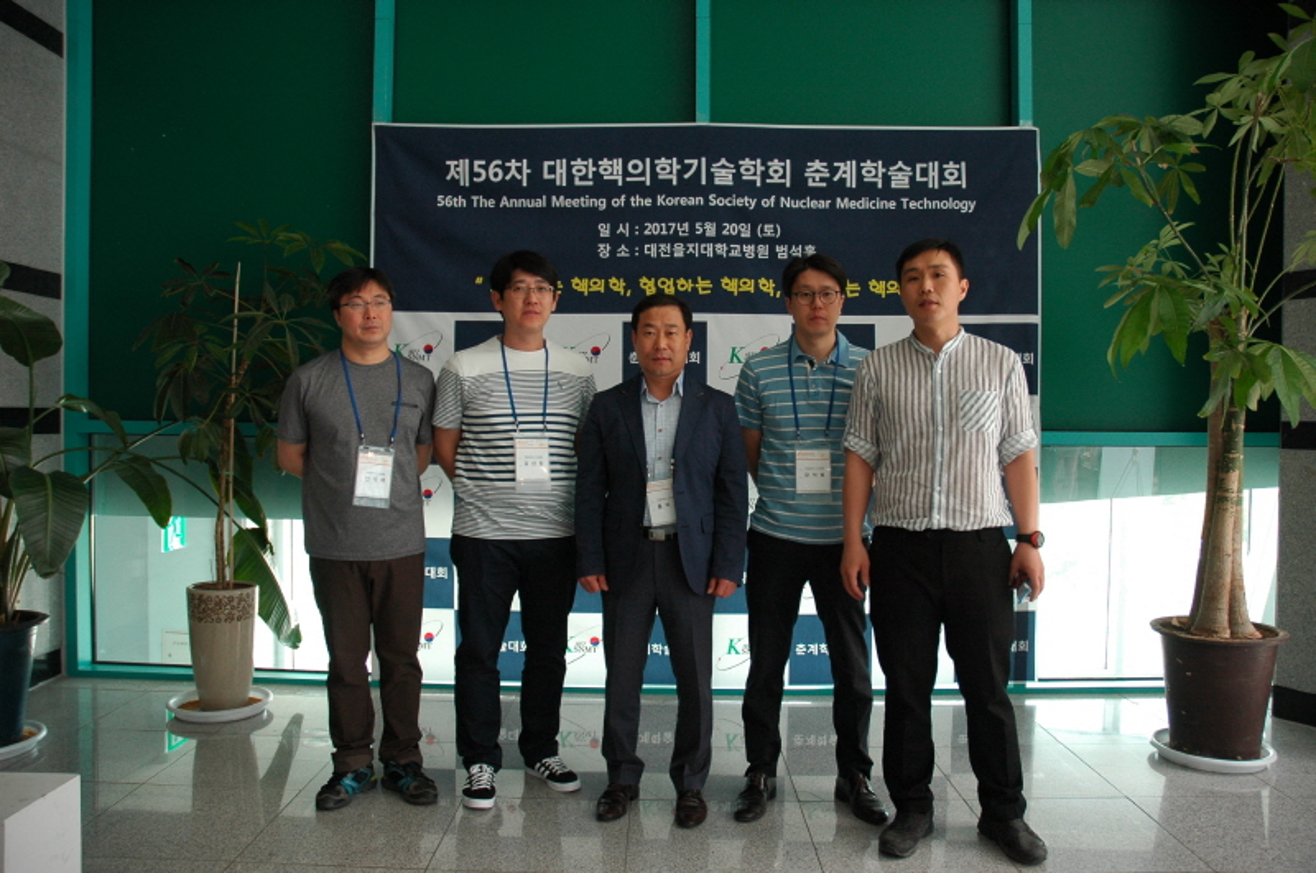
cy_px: 436
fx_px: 986
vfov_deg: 47.8
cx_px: 658
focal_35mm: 27
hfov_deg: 67.5
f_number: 4
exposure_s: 1/60
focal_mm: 18
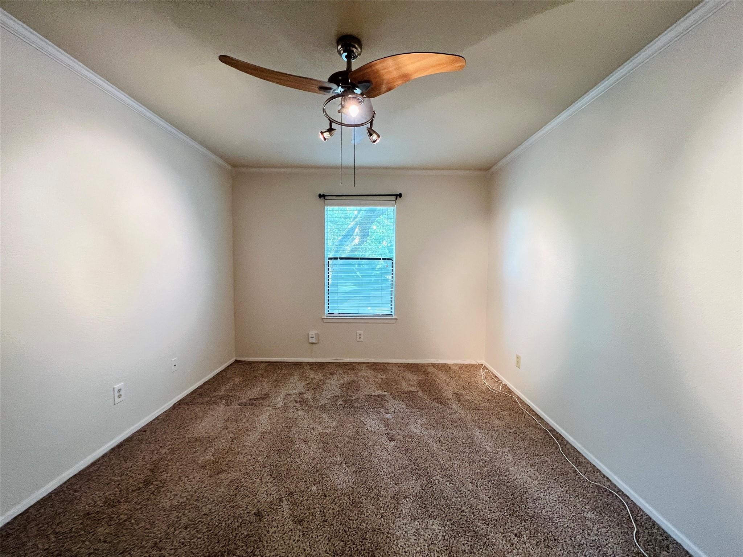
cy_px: 278
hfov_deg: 106.2
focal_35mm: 13
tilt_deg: -4.5
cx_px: 372
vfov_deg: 89.9
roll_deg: -0.4
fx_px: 279
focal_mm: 1.57
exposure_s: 1/60
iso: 320
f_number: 1.8
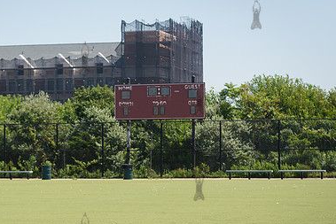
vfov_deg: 10.1
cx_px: 74
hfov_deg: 15.0
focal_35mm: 136
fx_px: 1270
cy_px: 143
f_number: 5
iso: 100
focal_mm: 70
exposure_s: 1/500
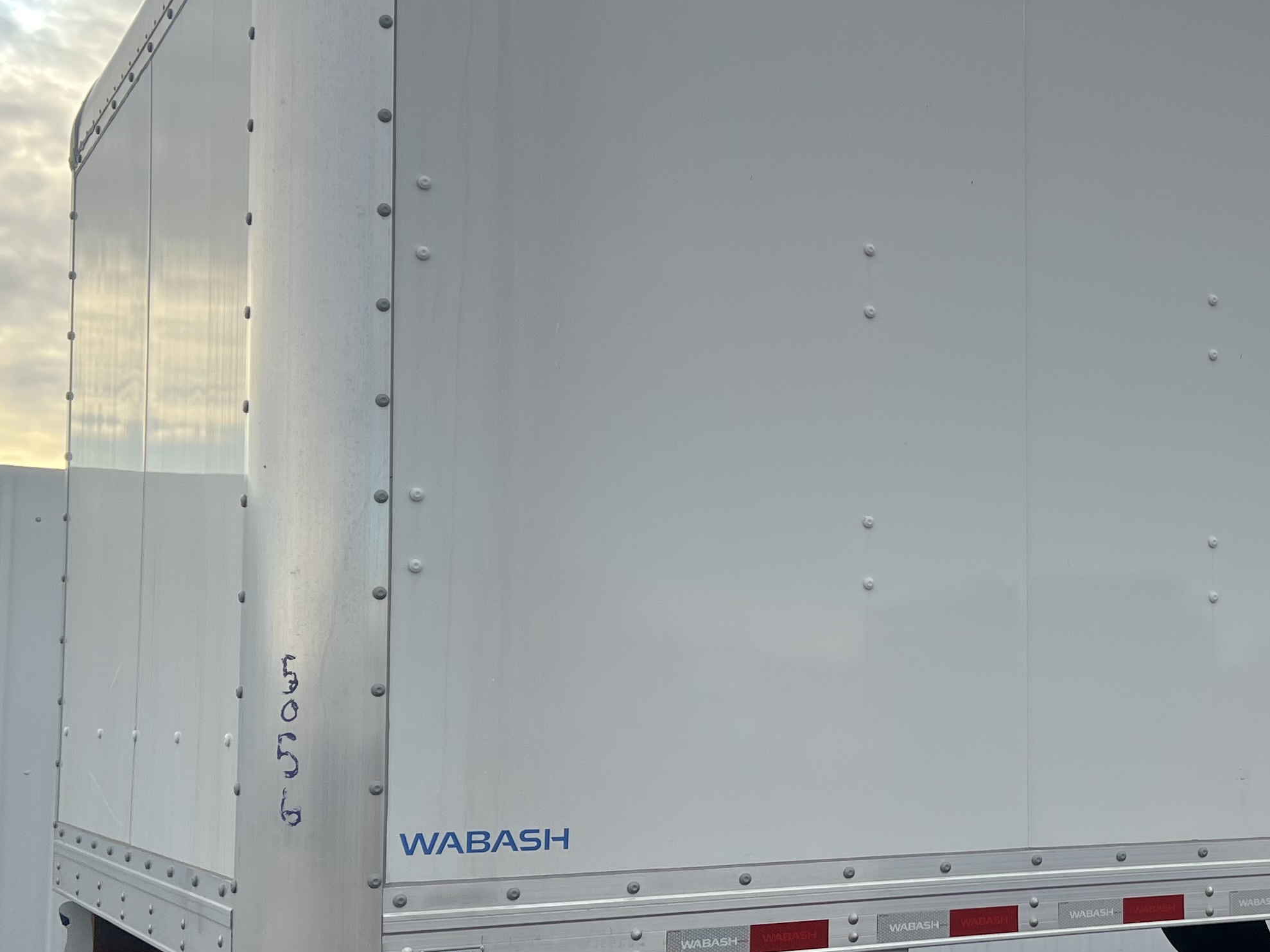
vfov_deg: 27.5
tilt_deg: +3.2
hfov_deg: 34.9
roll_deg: -0.6
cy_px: 564
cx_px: 1038
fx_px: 1944
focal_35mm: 53
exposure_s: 1/2353
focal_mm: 5.7
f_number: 1.5
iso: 50
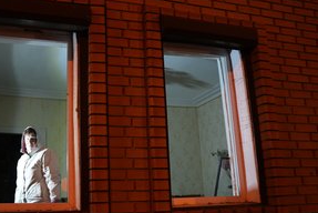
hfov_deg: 48.5
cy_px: 120
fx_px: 345
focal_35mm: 39
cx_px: 102
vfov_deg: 34.2
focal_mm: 28
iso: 2000
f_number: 2.8
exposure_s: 1/30
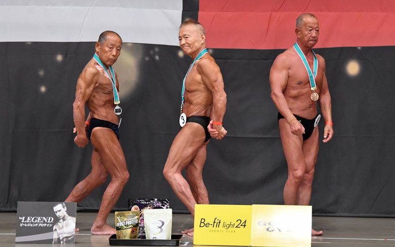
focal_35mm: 230
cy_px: 119
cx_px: 197
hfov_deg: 9.1
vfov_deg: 5.7
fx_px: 2477
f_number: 5.6
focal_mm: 150
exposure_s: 1/400
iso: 5000
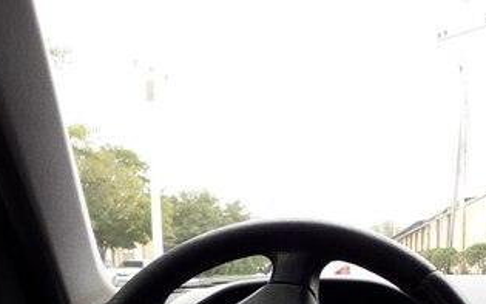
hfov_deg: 44.4
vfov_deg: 25.8
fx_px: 596
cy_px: 358
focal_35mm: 45
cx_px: 241
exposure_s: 1/204
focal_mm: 3.6
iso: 40
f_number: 1.9
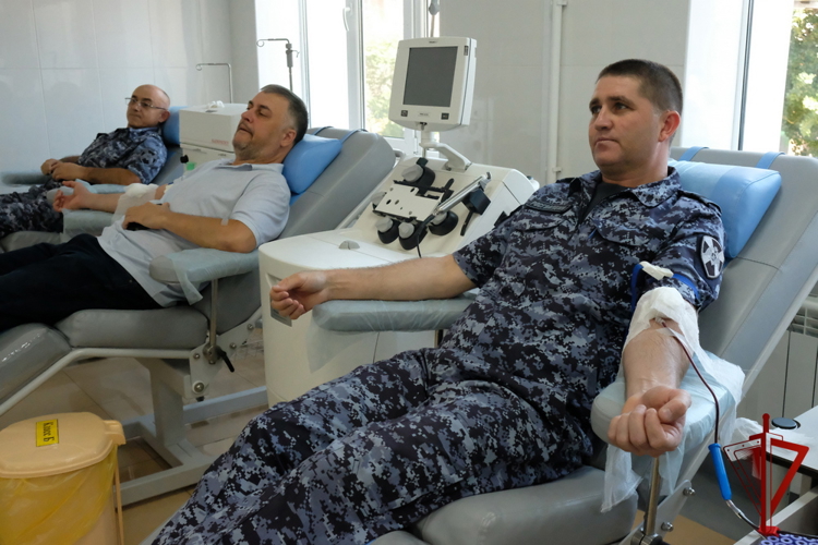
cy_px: 272
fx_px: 818
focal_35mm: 36
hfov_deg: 53.1
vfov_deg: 36.9
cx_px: 409
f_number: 6.4
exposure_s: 1/950
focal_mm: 24.3
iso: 12800
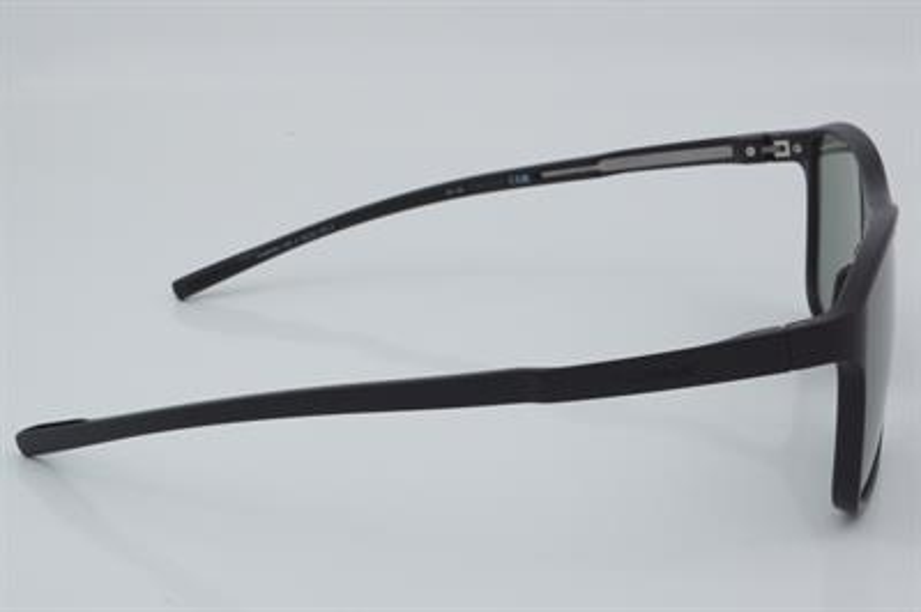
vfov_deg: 18.2
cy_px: 306
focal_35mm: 75
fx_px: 1917
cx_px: 460
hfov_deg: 27.0
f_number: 32
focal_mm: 50
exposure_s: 1/4
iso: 100
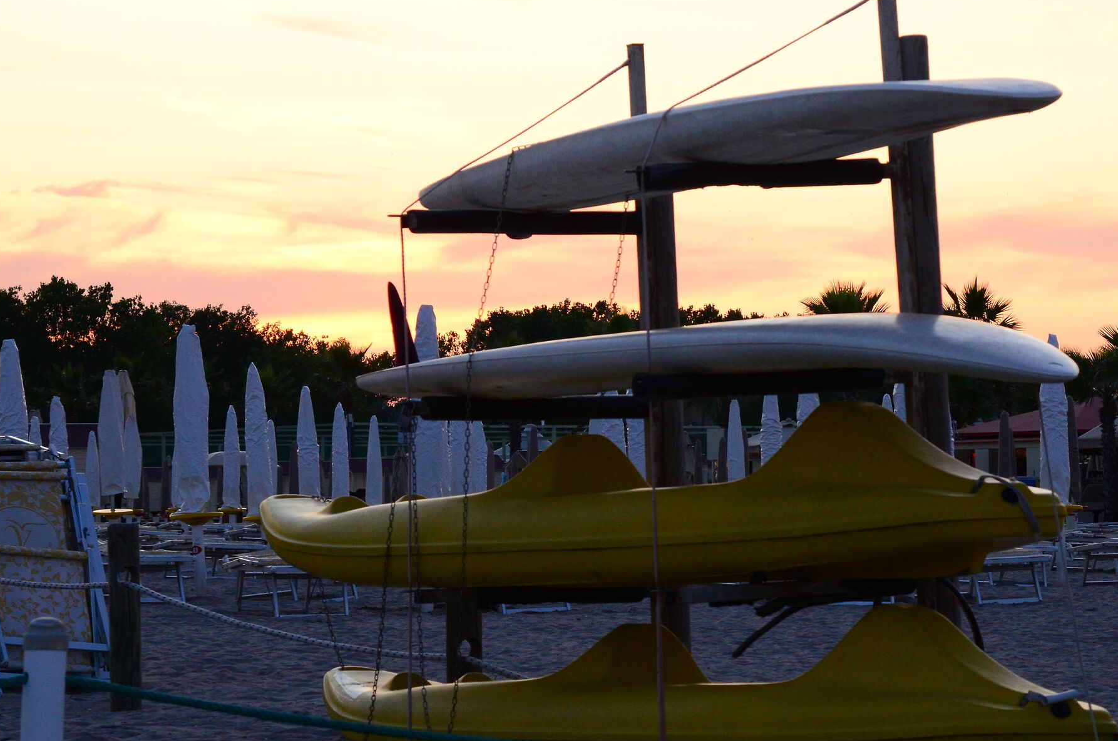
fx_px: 4123
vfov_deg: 10.3
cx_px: 692
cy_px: 379
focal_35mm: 133
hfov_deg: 15.4
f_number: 8
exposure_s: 1/100
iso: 1250
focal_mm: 66
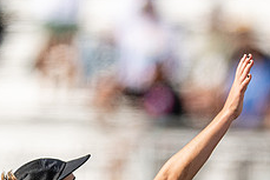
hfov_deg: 1.4
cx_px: 357
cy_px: 201
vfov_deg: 1.0
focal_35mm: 1445
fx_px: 10844
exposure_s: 1/3200
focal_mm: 400
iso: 100
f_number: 2.8
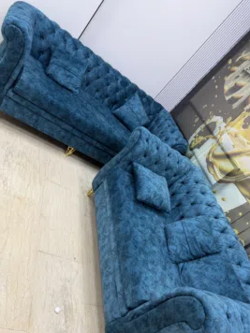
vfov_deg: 65.1
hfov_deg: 51.3
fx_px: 260
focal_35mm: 27
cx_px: 113
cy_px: 186
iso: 160
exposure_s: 1/100
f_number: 1.78
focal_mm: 6.76
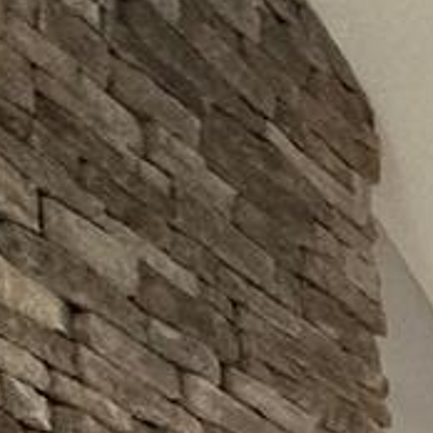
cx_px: 1321
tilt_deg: -3.0
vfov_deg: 11.2
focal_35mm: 114
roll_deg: -0.2
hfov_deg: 10.5
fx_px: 1613
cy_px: 1194
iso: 250
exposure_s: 1/60
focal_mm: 2.22
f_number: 2.2
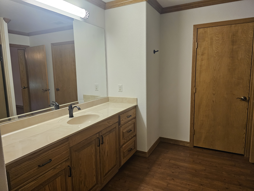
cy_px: 96
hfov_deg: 73.9
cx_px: 127
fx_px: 169
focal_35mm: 23
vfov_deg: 58.9
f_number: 1.7
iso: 400
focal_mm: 6.3
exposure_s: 1/120
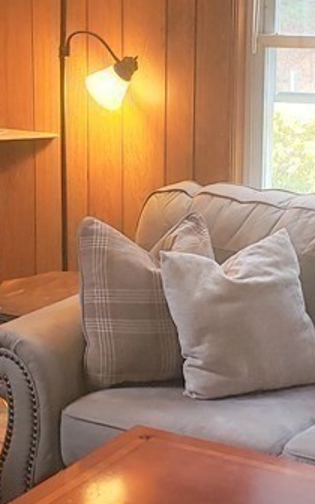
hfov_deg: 15.5
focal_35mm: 84
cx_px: 160
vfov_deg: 24.6
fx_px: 1154
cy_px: 188
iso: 80
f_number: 2.4
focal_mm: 4.3
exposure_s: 1/60
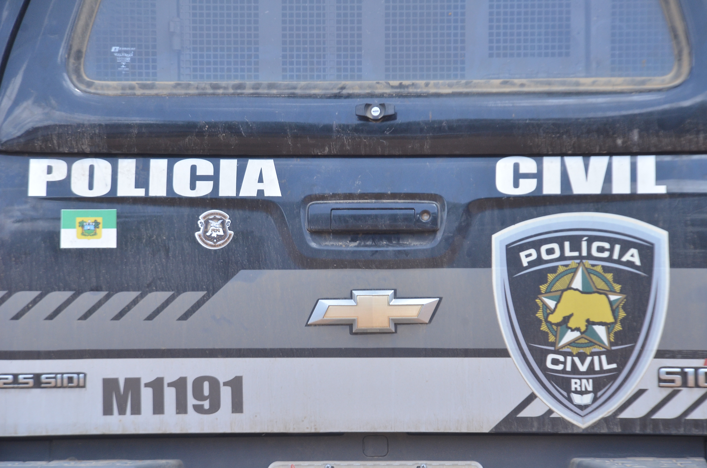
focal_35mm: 202
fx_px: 3969
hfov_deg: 10.2
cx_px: 354
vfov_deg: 6.8
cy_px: 234
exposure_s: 1/250
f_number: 9
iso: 640
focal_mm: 135
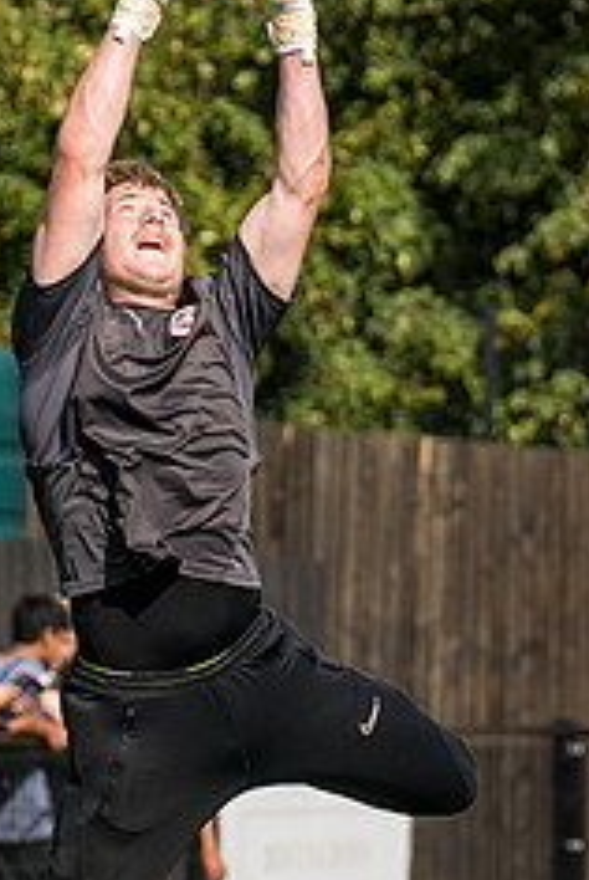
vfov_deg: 4.3
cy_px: 667
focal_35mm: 481
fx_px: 11769
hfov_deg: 2.9
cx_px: 715
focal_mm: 120
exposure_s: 1/2000
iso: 200
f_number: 4
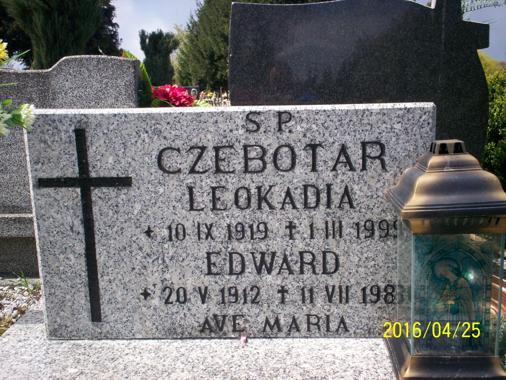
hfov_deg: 51.4
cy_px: 190
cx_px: 253
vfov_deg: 39.7
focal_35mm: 36
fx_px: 526
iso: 100
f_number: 4.5
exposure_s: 1/383
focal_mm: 6
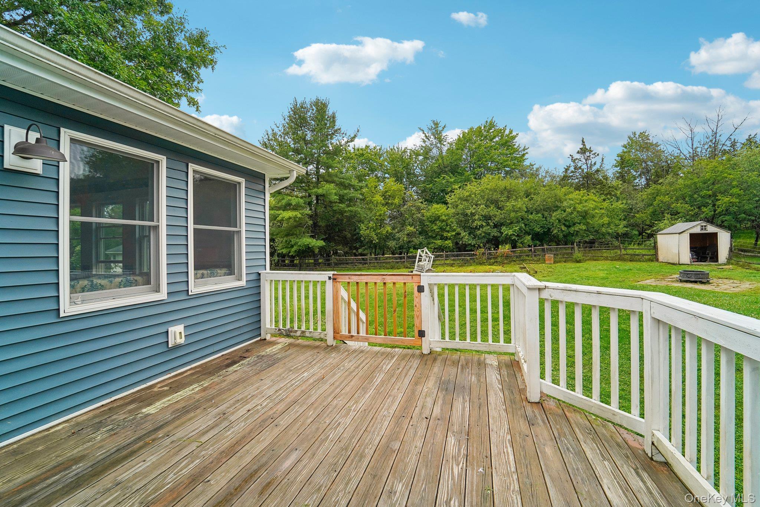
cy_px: 254
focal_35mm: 14
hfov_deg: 104.3
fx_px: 296
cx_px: 380
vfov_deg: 81.2
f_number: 8
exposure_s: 1/250
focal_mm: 14
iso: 400
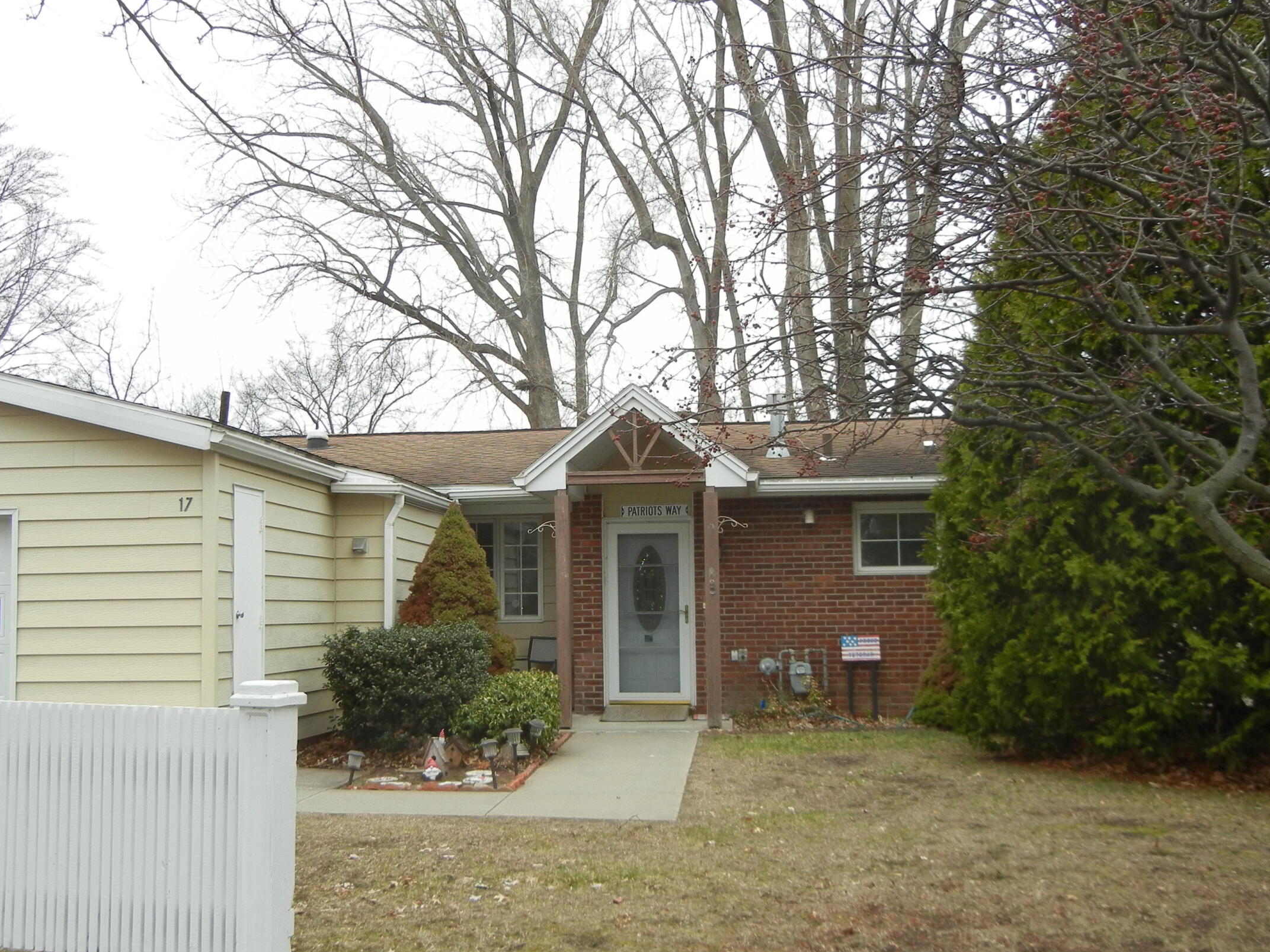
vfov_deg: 34.3
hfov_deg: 44.7
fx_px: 1541
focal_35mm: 42
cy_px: 490
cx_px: 552
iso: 160
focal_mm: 5.4
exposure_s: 1/350
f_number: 3.5
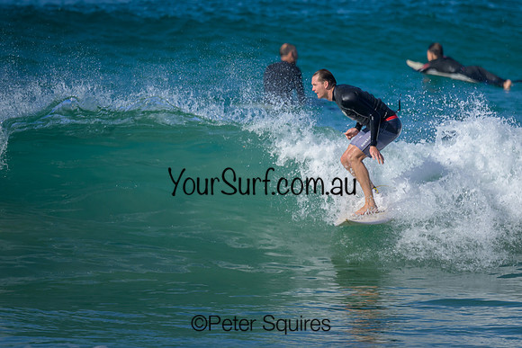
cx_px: 358
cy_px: 133
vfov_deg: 1.3
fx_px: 15934
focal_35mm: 1099
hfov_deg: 1.9
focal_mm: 800
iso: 320
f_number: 6.3
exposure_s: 1/2000
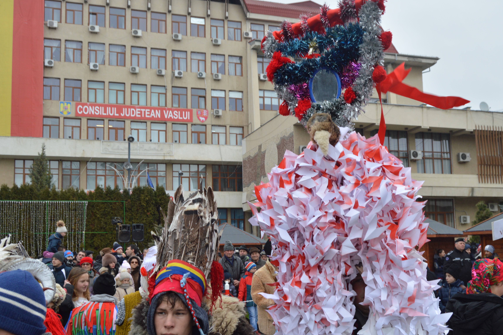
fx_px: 600
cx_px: 288
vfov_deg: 31.1
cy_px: 191
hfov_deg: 45.3
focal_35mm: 43
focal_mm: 22
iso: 180
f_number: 5.6
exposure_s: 1/125
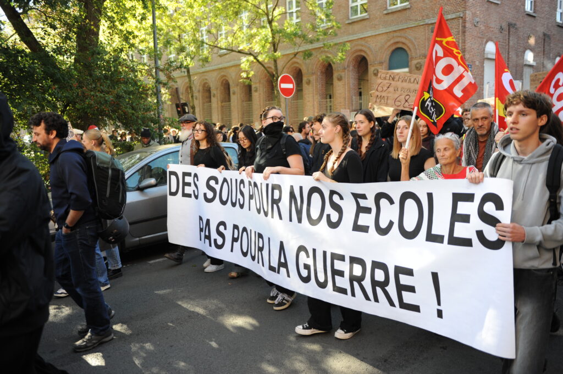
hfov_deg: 60.3
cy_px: 187
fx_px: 484
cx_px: 282
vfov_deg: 42.3
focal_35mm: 31
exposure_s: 1/1000
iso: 800
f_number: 2.8
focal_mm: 31
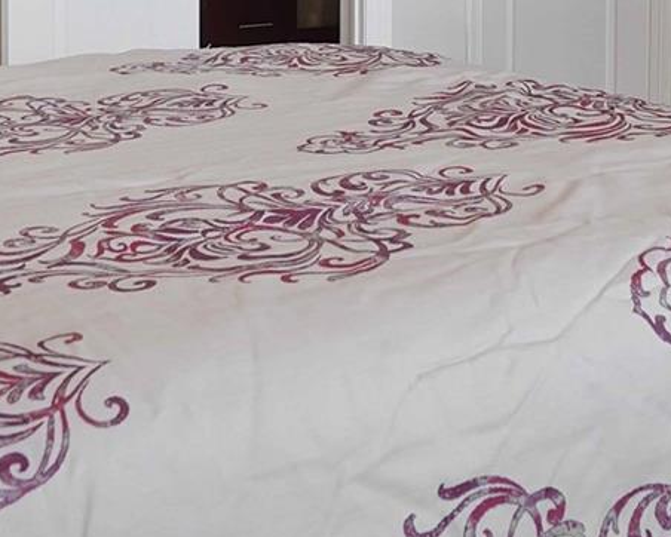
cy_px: -177
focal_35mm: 68
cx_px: 392
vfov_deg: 20.4
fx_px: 1351
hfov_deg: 27.8
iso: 1250
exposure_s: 1/200
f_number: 5
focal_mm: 16
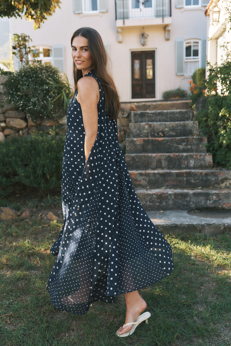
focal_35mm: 33
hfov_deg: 40.0
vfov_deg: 57.2
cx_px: 116
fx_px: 318
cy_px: 173
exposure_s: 1/640
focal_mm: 33
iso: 320
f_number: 2.8
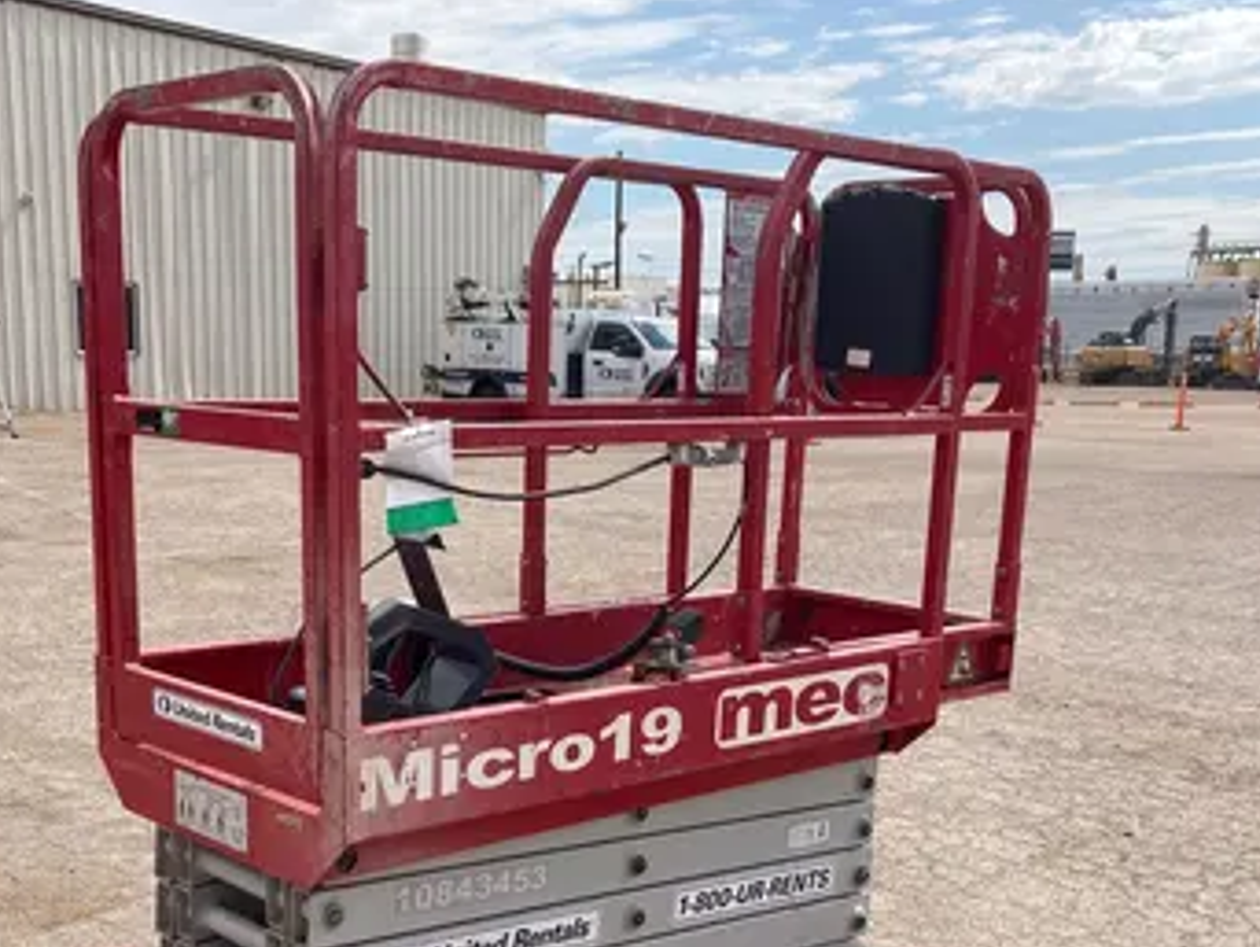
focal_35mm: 45
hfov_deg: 42.0
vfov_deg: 31.4
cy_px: 754
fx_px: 1639
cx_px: 545
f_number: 1.8
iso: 20
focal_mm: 3.99
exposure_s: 1/1799
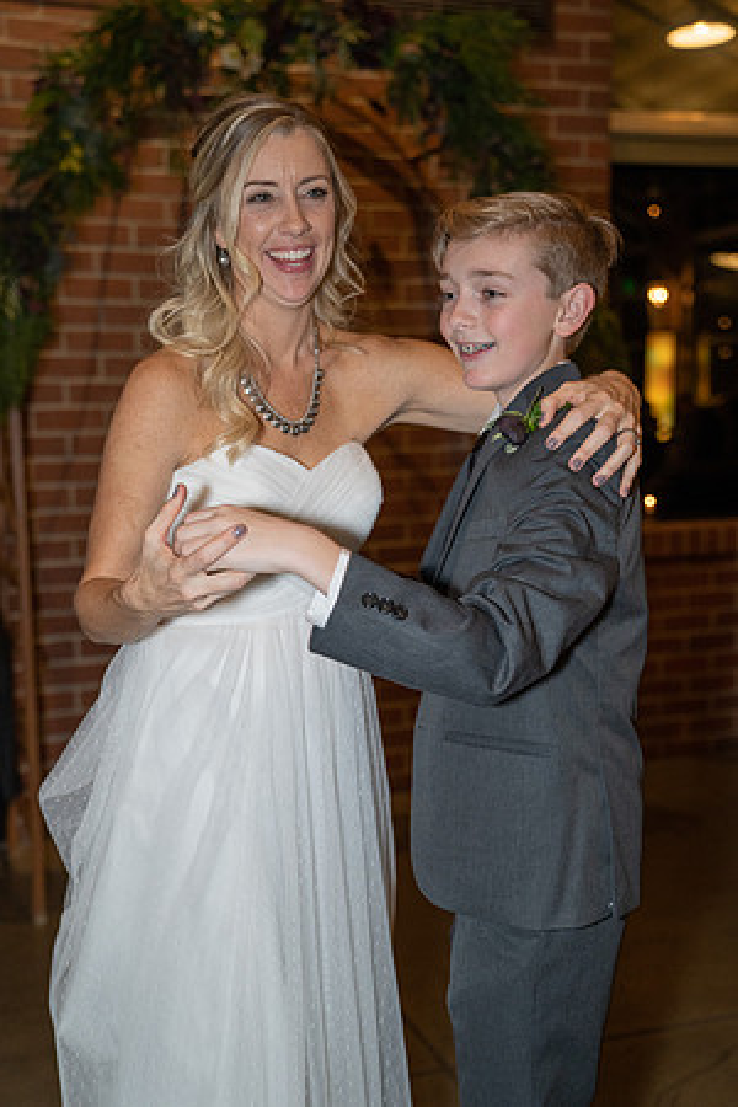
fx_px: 1353
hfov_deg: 30.5
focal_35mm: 44
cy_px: 554
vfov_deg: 44.5
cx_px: 369
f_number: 2.8
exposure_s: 1/125
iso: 2000
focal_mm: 44
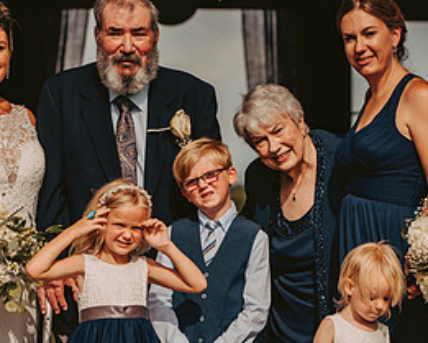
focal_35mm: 198
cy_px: 193
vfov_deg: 7.8
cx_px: 162
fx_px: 2509
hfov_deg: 9.7
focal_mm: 95
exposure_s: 1/3200
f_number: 2.8
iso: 200
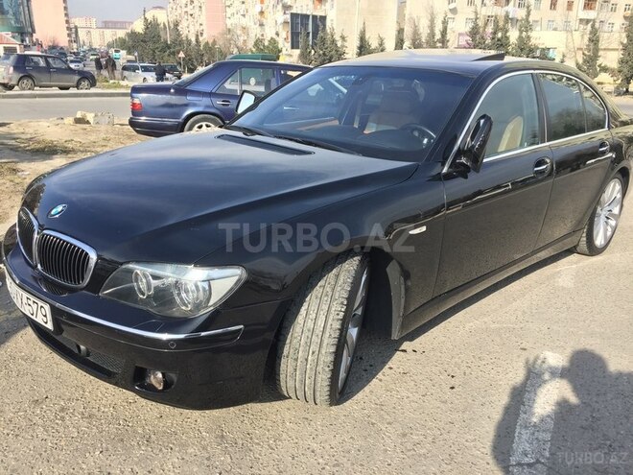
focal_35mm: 29
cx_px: 316
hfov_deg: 61.7
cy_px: 238
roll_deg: -0.3
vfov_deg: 48.2
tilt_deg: -19.1
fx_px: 530
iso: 32
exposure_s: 1/1068
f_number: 2.2
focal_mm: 4.15
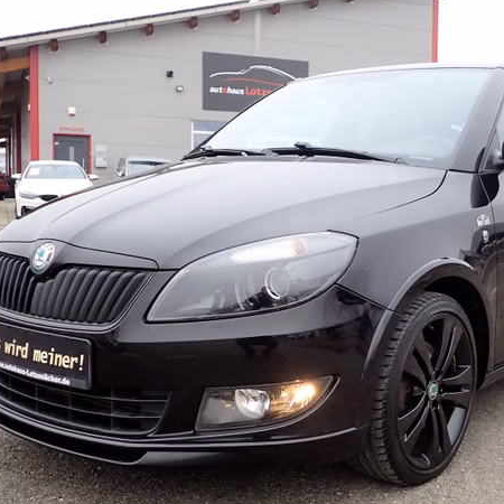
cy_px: 243
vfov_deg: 38.3
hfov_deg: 38.0
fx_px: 725
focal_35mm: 44
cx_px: 326
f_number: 2.2
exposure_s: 1/200
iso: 100
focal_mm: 5.05
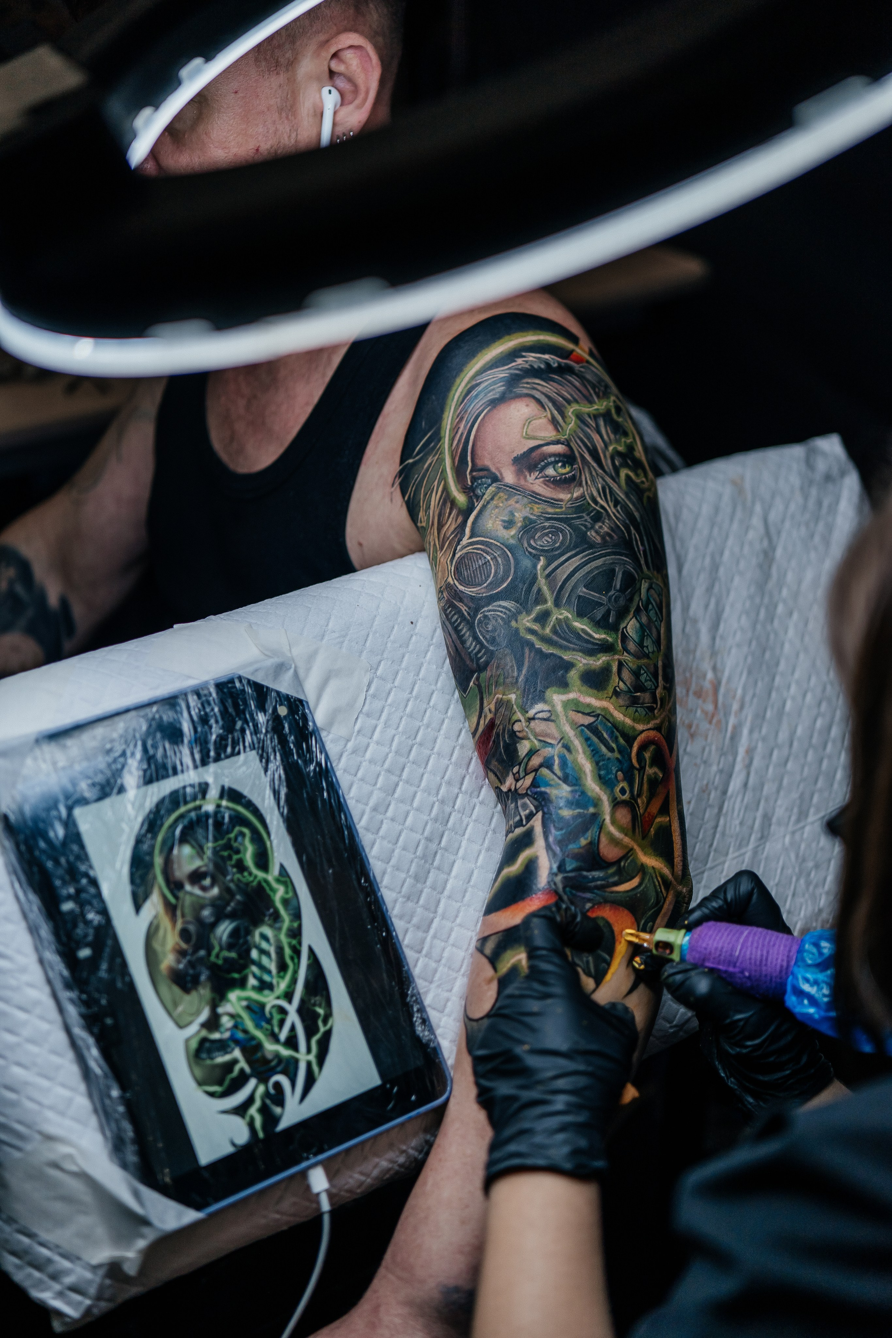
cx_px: 446
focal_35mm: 45
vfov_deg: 43.6
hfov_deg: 29.9
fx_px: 1672
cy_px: 669
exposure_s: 1/800
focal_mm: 45
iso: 100
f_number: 1.8
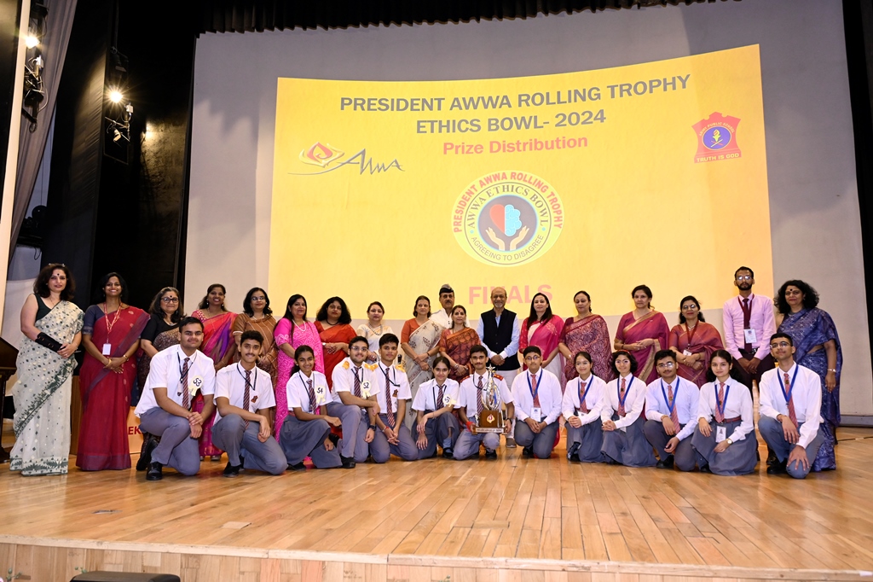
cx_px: 436
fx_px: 642
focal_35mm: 26
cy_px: 291
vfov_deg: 48.7
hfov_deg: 68.4
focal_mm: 26.5
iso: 3200
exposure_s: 1/160
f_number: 4
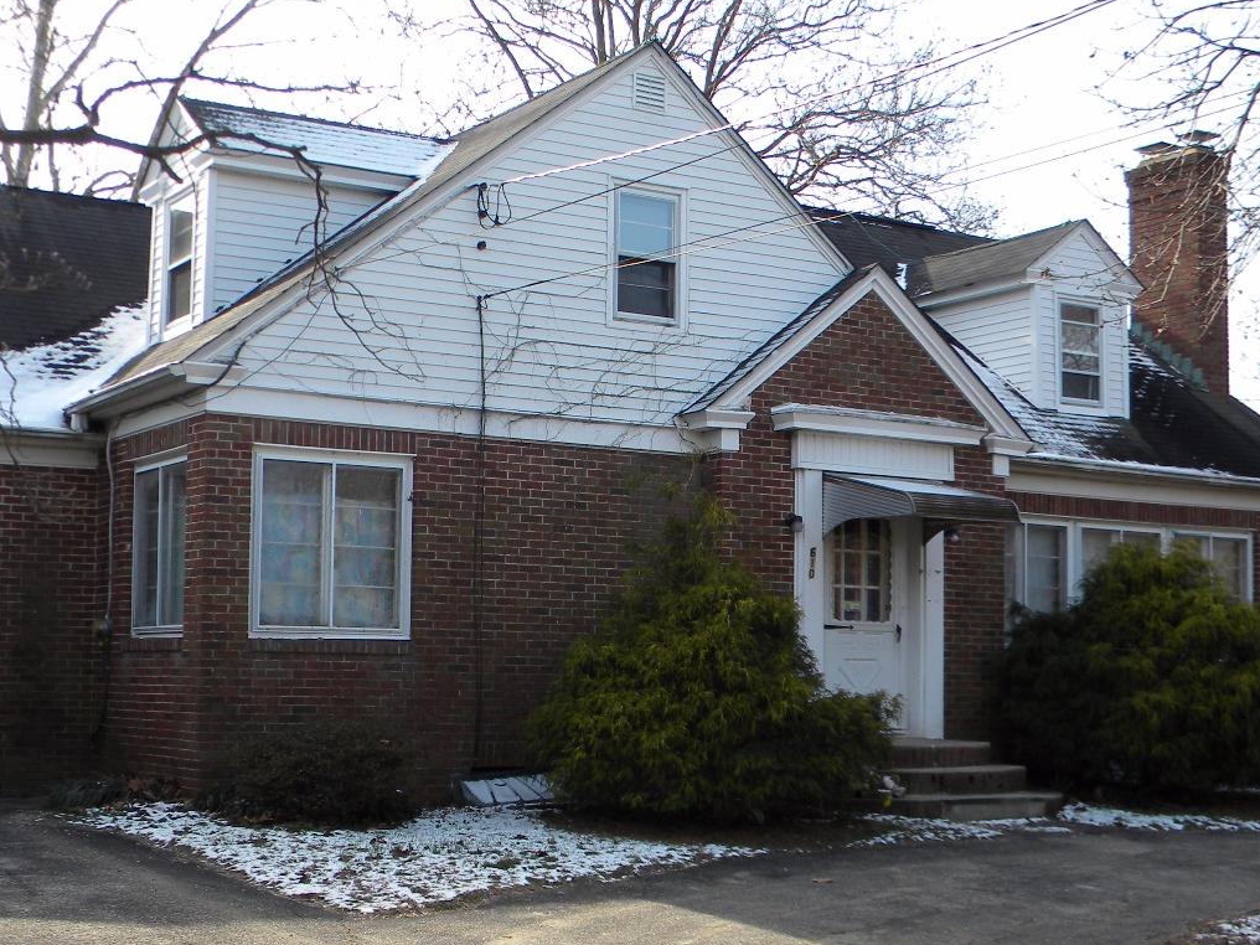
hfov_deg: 37.4
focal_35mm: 51
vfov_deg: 28.5
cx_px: 535
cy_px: 577
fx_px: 1856
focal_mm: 6.4
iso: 80
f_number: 3.7
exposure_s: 1/264
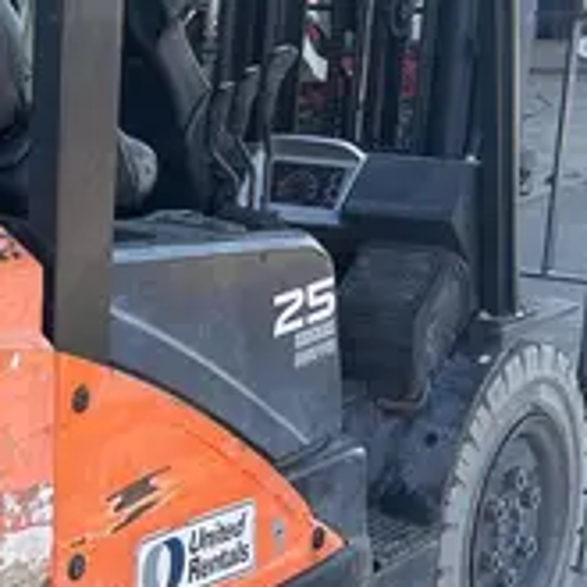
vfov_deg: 17.0
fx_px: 1957
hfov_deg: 16.7
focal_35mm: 102
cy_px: 347
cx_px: -4
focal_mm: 5.7
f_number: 1.5
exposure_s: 1/521
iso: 50
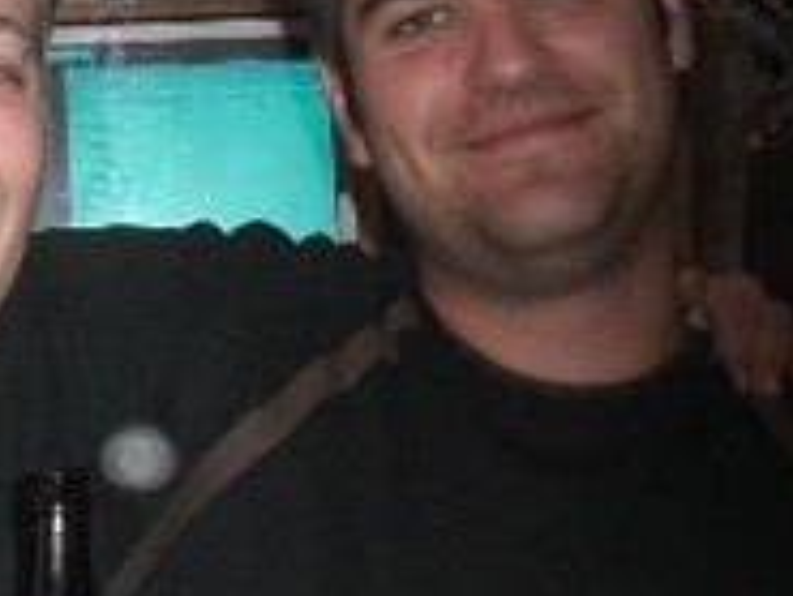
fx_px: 2820
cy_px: 232
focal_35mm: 123
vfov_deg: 12.1
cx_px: 141
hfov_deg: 15.9
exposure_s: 1/60
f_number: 2.7
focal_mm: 6.2
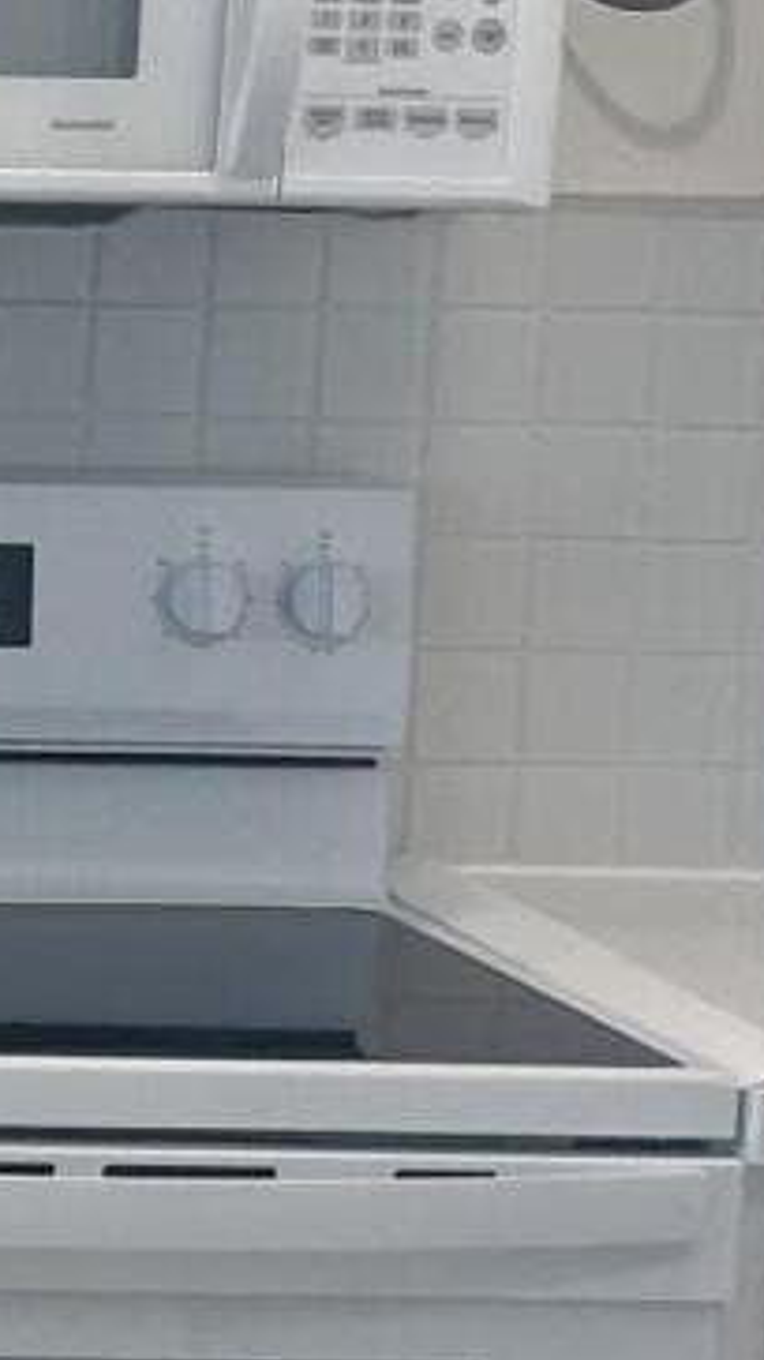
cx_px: -1285
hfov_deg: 7.2
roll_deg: -1.2
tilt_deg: -11.7
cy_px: 686
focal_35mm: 156
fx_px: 5622
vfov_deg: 13.8
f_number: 1.6
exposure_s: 1/120
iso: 64
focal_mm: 5.1
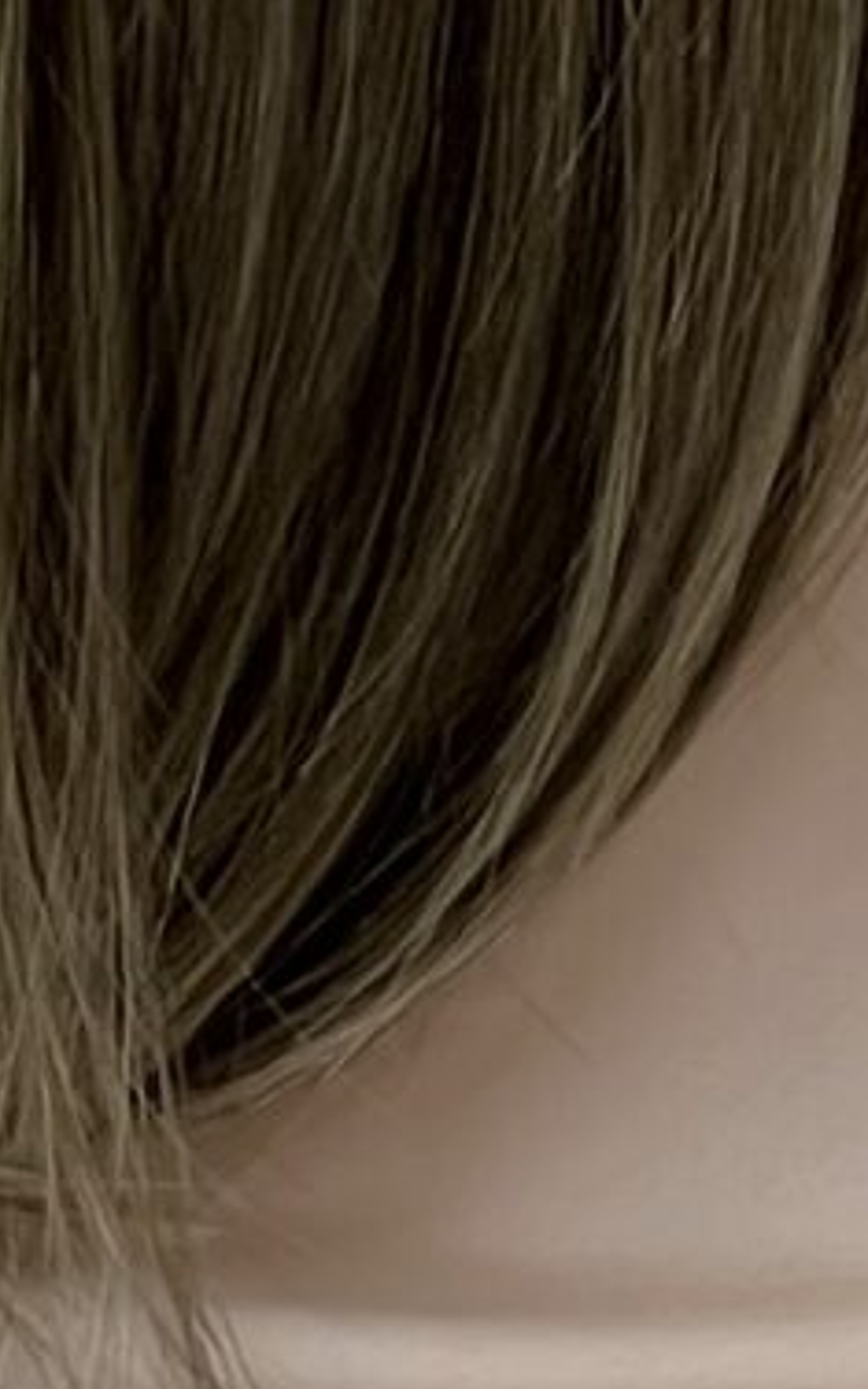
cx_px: -188
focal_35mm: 555
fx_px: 21006
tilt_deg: -12.3
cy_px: -2220
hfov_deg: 2.4
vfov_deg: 3.7
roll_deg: -0.3
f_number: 2.8
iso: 200
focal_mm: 9
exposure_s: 1/100
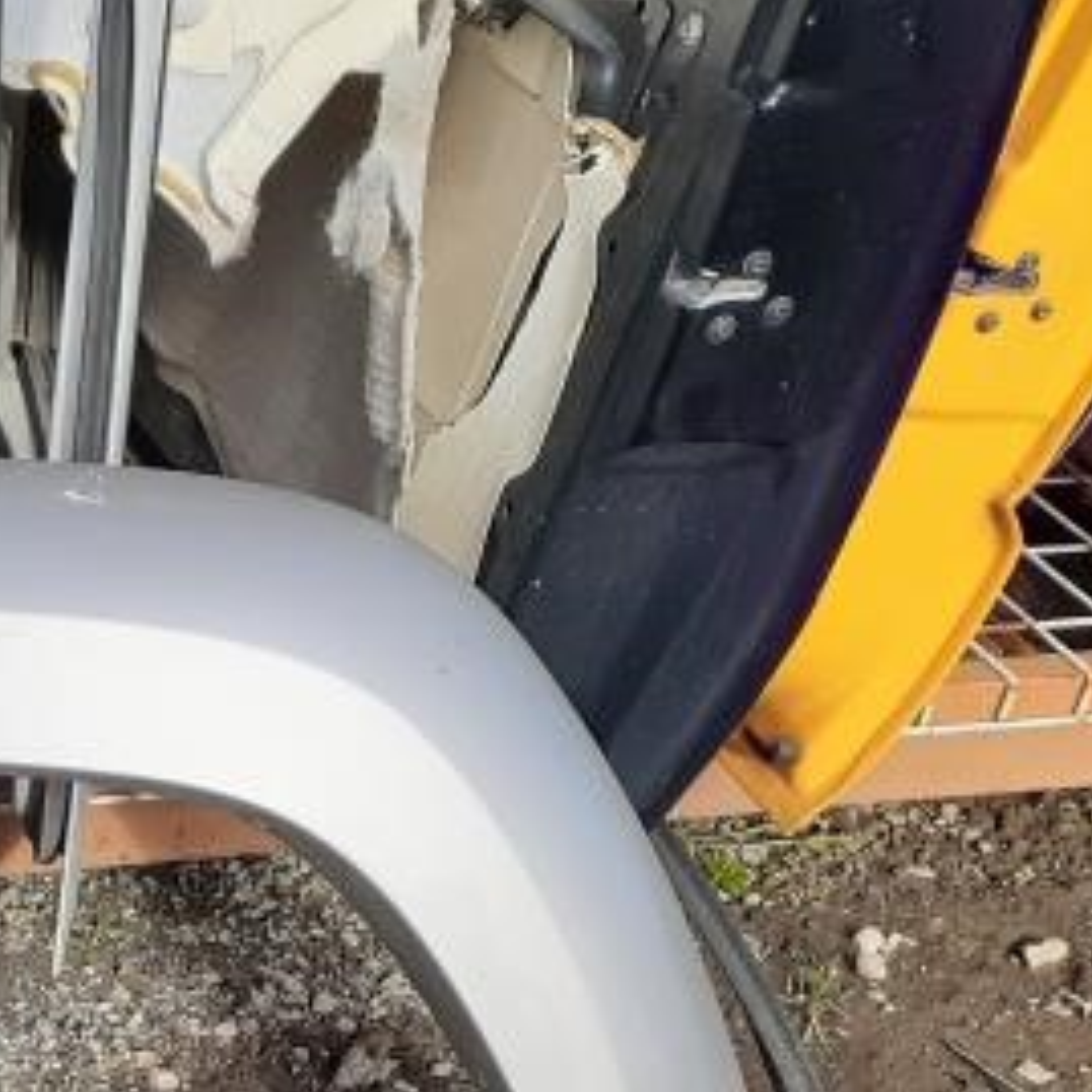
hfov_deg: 22.7
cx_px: -162
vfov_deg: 23.8
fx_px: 2534
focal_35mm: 71
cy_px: 950
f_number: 1.9
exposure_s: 1/666
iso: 40
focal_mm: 3.6
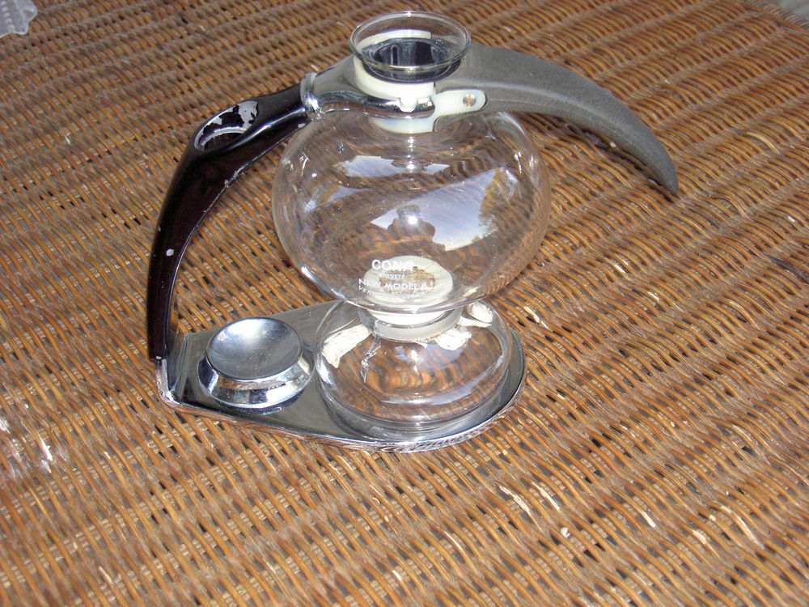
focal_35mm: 55
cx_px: 404
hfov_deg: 34.9
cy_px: 304
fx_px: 1285
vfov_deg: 26.6
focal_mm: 11.3
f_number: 3.3
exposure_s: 1/60
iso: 200
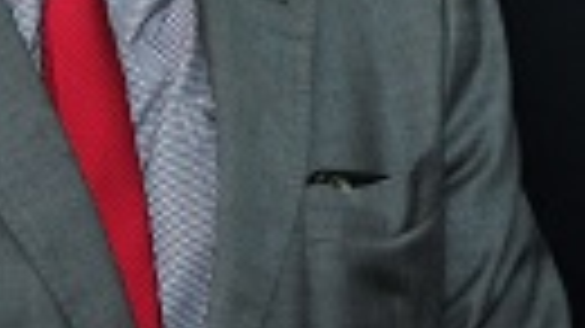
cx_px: 396
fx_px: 5427
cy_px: -247
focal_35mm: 350
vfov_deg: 3.4
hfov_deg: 6.2
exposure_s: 1/160
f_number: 5
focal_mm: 58
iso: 1250
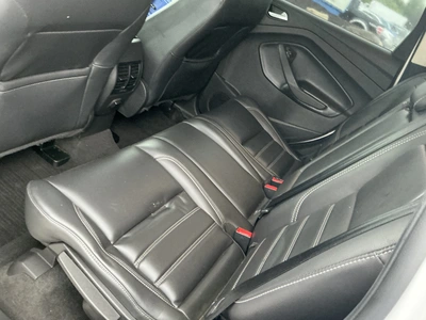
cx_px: 213
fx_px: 345
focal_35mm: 28
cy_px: 160
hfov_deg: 63.4
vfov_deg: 49.7
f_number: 1.8
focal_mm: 3
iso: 320
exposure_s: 1/50
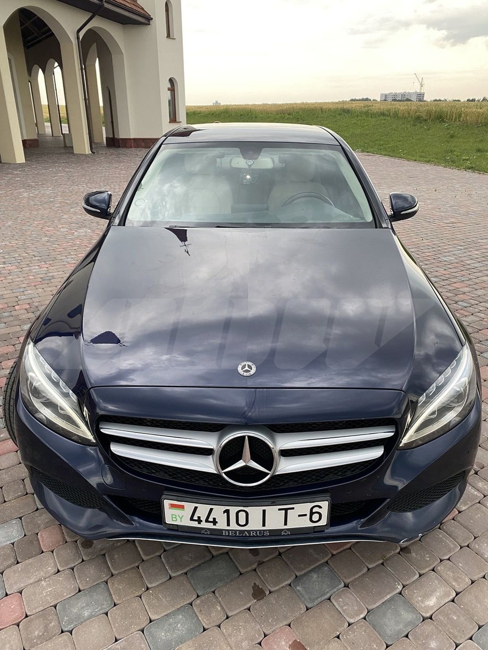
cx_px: 244
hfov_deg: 53.1
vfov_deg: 67.3
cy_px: 325
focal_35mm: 26
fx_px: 489
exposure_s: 1/74
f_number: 1.8
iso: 100
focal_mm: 4.25
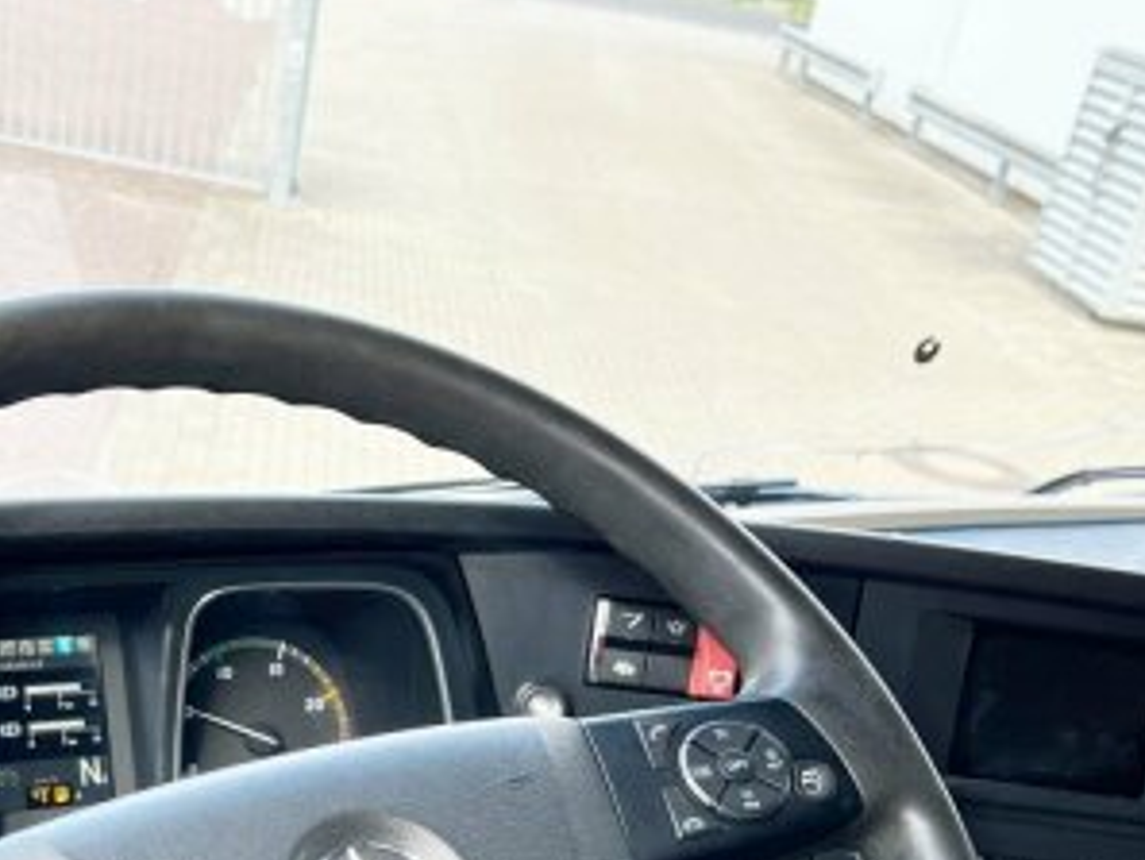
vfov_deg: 25.1
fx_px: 1853
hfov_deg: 34.0
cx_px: 362
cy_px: 825
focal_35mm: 56
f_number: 1.5
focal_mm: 5.7
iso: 50
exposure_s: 1/443
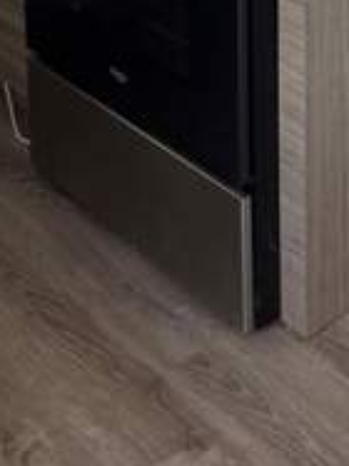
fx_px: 1104
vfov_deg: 19.2
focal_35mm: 82
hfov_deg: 17.5
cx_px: 349
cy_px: -326
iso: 200
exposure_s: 1/75
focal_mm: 6.76
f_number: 1.78
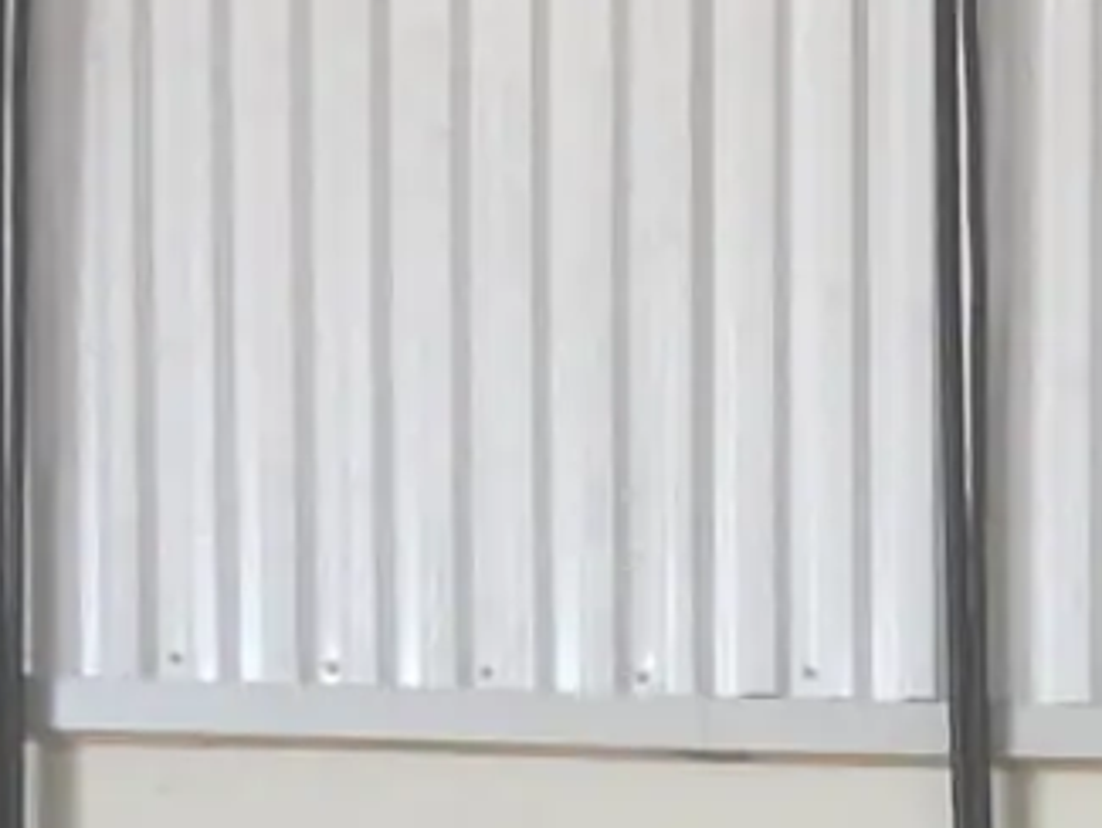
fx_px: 6115
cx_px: 2095
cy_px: 2552
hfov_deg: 9.7
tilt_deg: -5.4
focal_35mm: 192
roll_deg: -0.1
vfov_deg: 6.9
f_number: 1.8
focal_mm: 4.25
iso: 32
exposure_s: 1/122
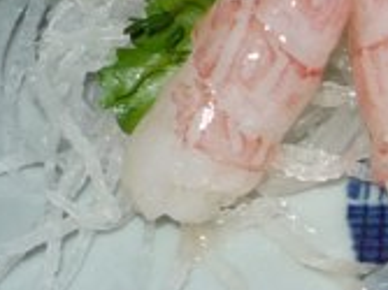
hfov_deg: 10.1
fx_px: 2061
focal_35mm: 184
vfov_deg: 8.0
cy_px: 67
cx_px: 713
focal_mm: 5.2
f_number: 4
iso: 100
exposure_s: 1/30
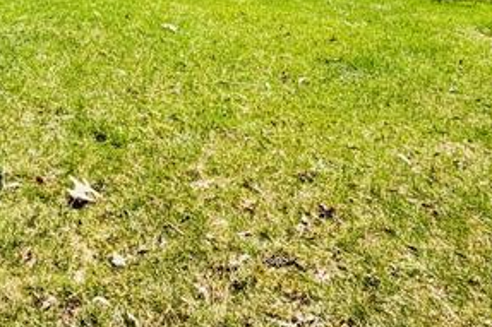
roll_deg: +2.1
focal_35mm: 52
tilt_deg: -4.5
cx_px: -3
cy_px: -98
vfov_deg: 23.1
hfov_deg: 34.6
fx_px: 710
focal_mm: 2.22
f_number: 2.2
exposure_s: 1/770
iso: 25
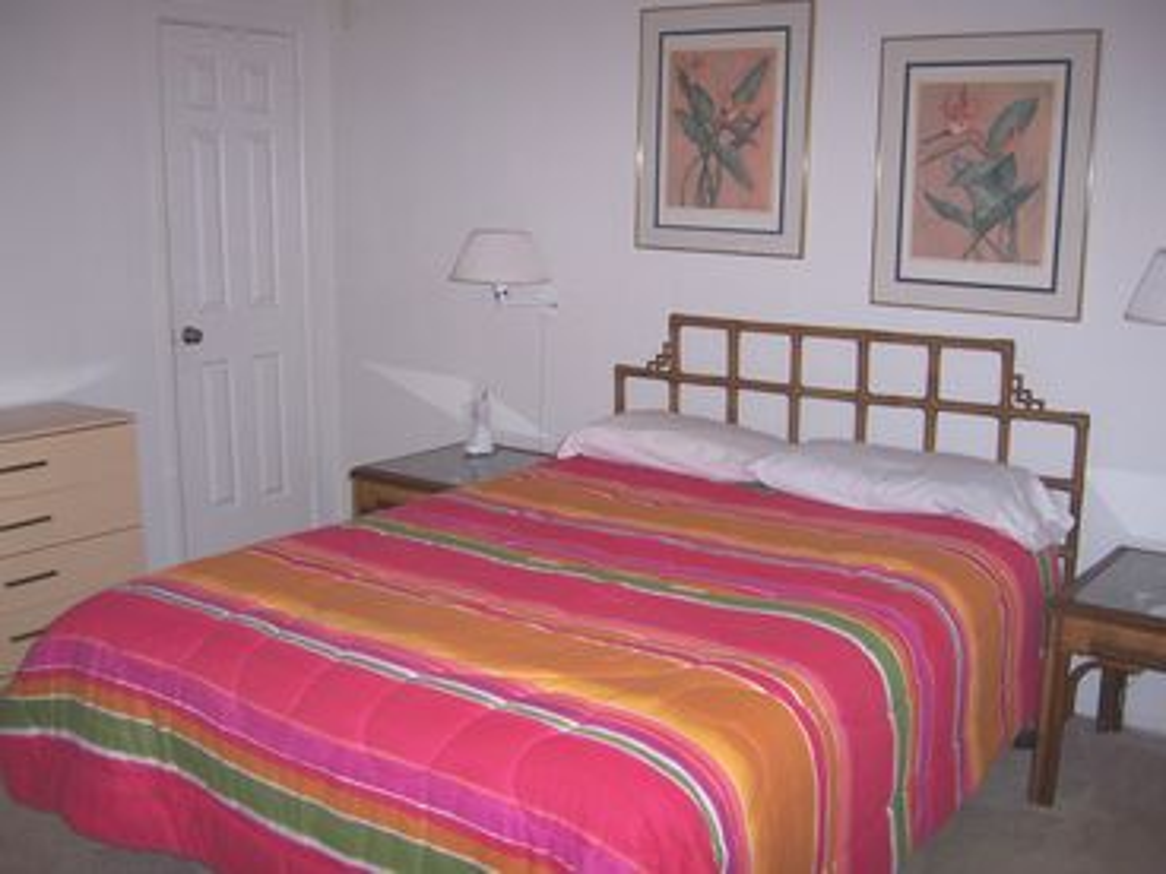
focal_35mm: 36
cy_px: 437
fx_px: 1213
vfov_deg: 39.7
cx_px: 583
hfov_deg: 51.4
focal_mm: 6
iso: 125
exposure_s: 1/60
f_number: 2.8
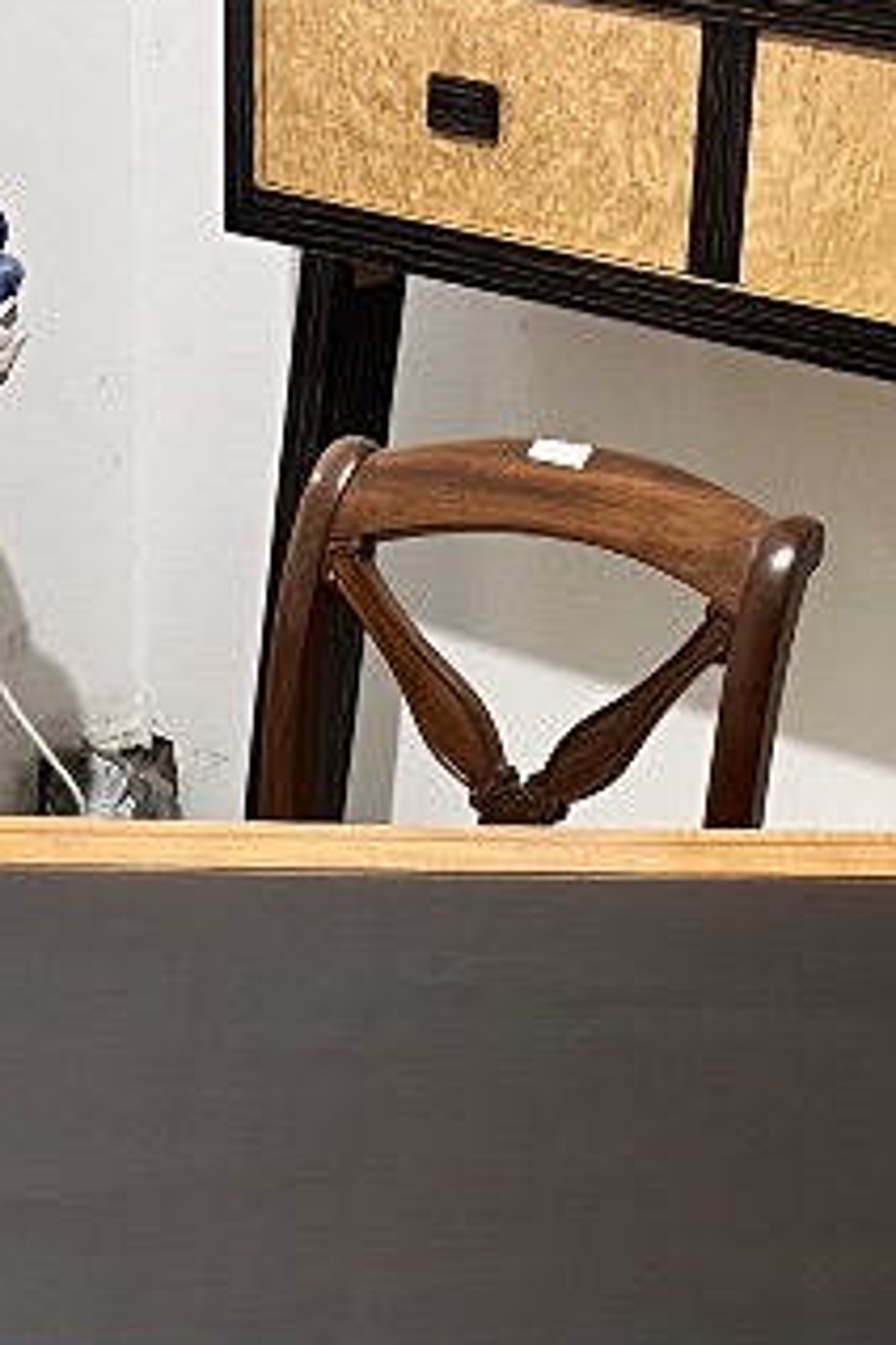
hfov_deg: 13.4
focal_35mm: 102
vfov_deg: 16.6
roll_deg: +0.8
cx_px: 169
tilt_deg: -40.1
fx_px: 3808
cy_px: 2440
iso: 125
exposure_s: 1/50
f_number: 1.6
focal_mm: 5.1
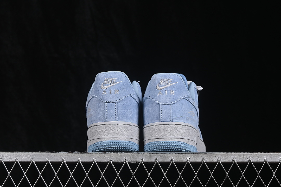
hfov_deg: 27.0
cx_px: 140
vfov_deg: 18.2
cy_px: 94
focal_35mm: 75
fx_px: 585
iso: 160
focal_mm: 50
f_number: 8
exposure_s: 1/80
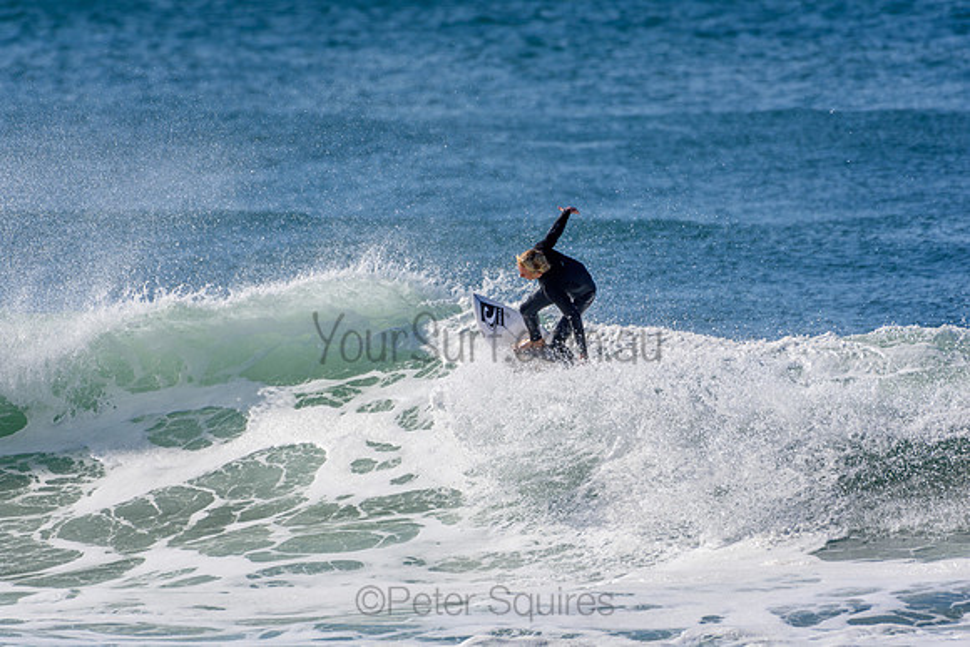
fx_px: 20215
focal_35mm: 750
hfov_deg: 2.7
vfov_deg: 1.8
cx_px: 485
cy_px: 324
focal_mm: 500
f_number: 5.6
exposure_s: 1/2000
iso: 180
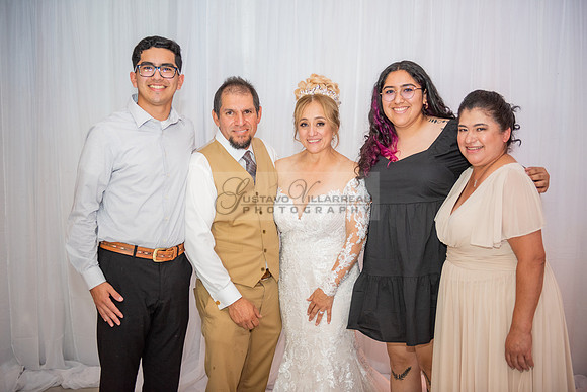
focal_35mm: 48
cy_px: 196
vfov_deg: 28.1
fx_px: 783
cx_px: 294
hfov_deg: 41.1
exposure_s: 1/160
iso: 1000
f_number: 2.8
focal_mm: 48
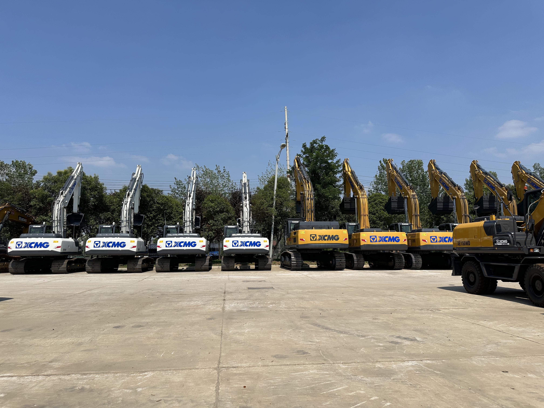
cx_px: 272
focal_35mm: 24
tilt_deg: +5.8
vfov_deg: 56.8
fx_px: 377
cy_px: 204
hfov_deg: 71.6
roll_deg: +1.1
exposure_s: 1/7042
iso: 80
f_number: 1.78
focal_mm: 6.86
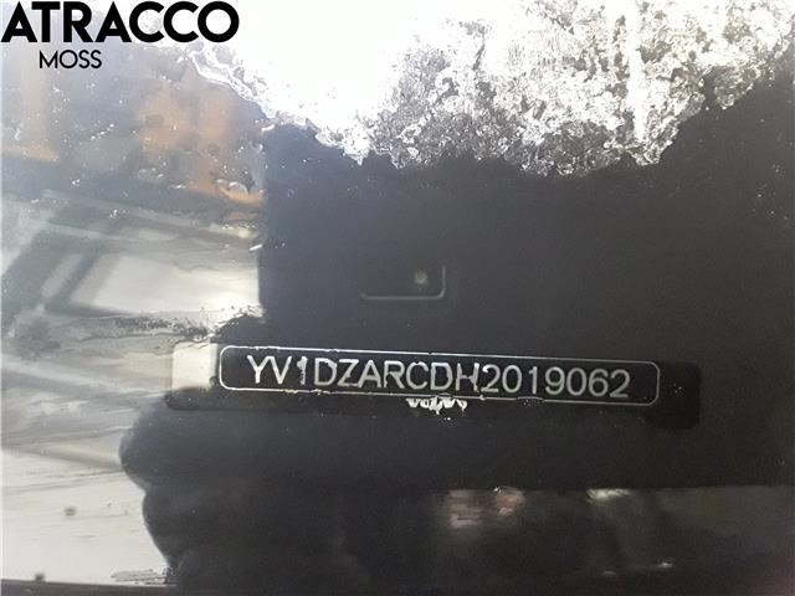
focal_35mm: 28
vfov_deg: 49.7
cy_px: 298
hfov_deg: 63.4
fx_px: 643
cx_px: 398
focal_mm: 2.91
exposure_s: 1/10
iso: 800
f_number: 1.9
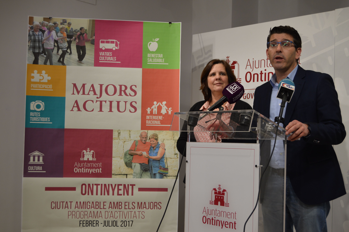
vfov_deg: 26.4
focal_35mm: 51
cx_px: 174
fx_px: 494
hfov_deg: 38.9
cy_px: 116
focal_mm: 34
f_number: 5.6
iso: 280
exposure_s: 1/125
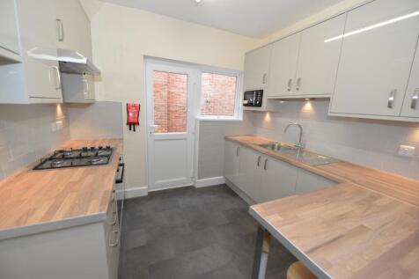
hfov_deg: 104.3
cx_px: 210
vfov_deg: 81.2
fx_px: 163
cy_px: 140
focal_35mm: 14
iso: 280
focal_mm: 14
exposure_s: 1/60
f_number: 4
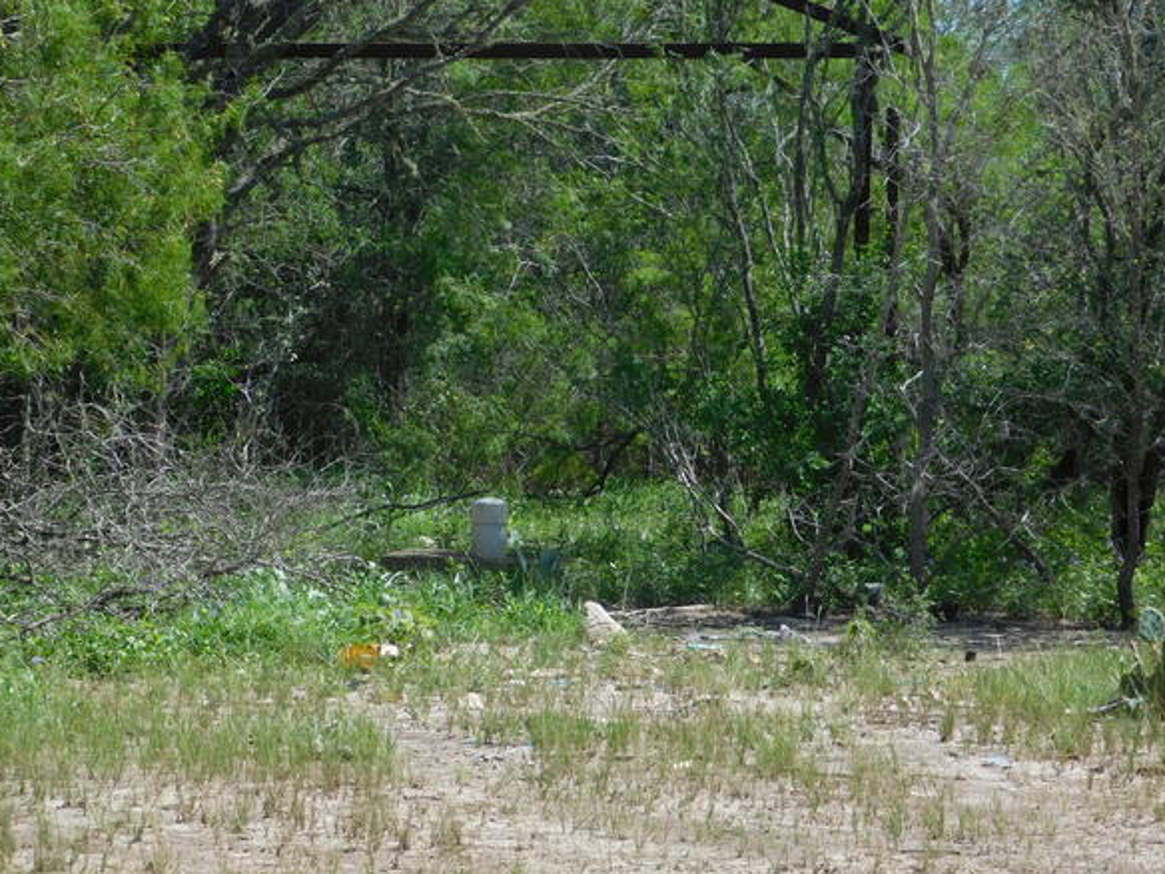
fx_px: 4241
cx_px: 608
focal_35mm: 126
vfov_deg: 11.8
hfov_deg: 15.6
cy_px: 461
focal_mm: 20.3
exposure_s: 1/500
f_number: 4.8
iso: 125
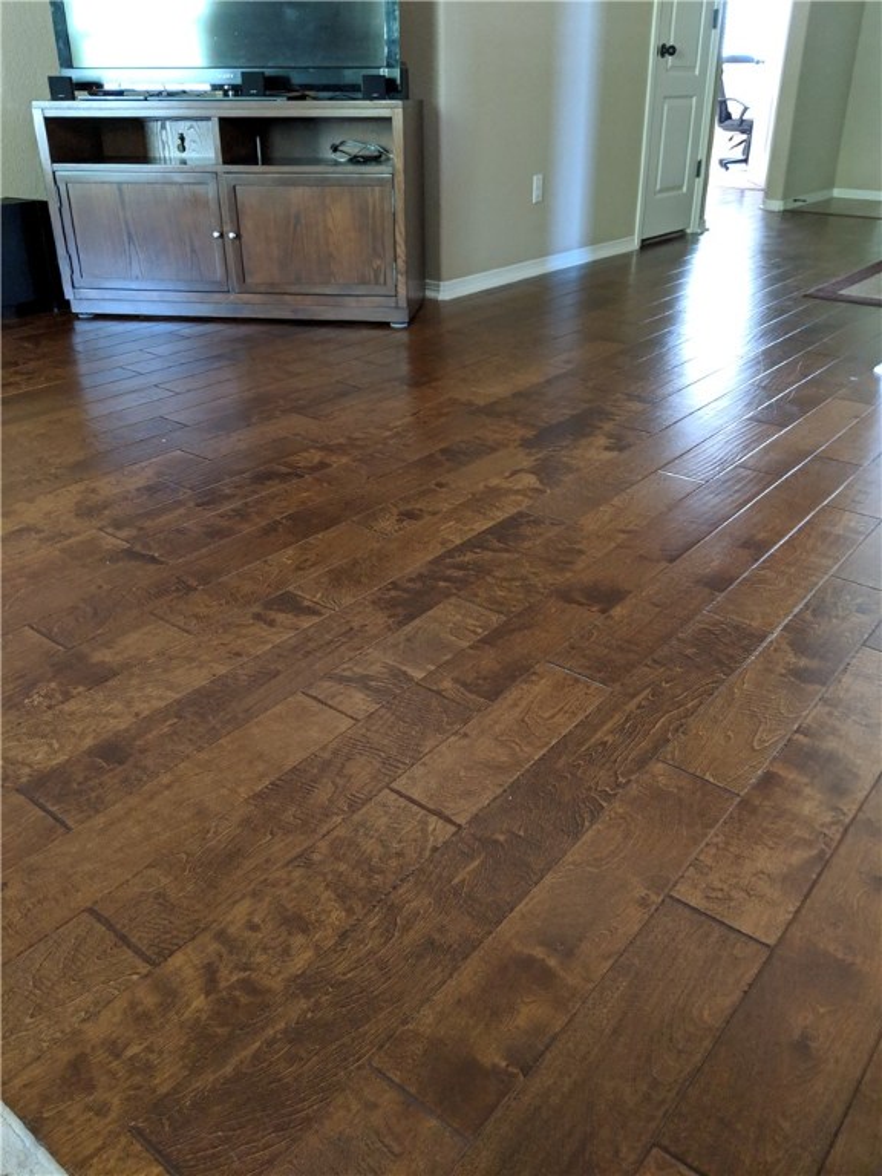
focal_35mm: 27
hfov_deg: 51.4
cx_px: 441
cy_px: 588
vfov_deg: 65.3
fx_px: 917
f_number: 1.8
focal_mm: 4.44
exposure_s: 1/24
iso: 715
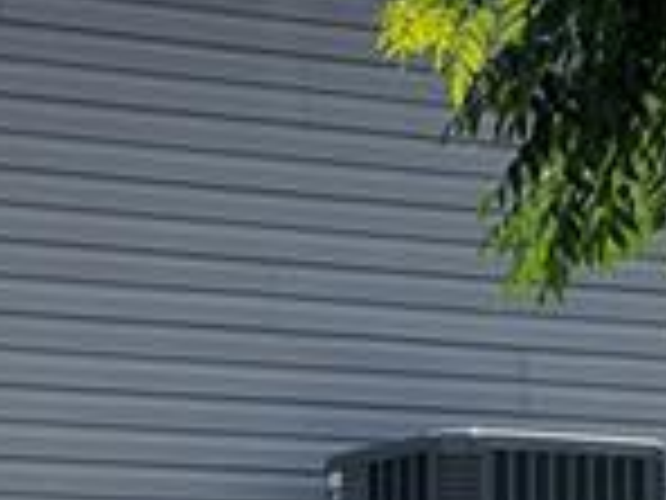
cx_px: 189
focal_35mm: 173
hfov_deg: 11.4
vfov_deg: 8.5
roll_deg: +0.2
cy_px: 640
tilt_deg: +5.0
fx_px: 3328
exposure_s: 1/3344
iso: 32
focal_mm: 5.1
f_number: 1.6
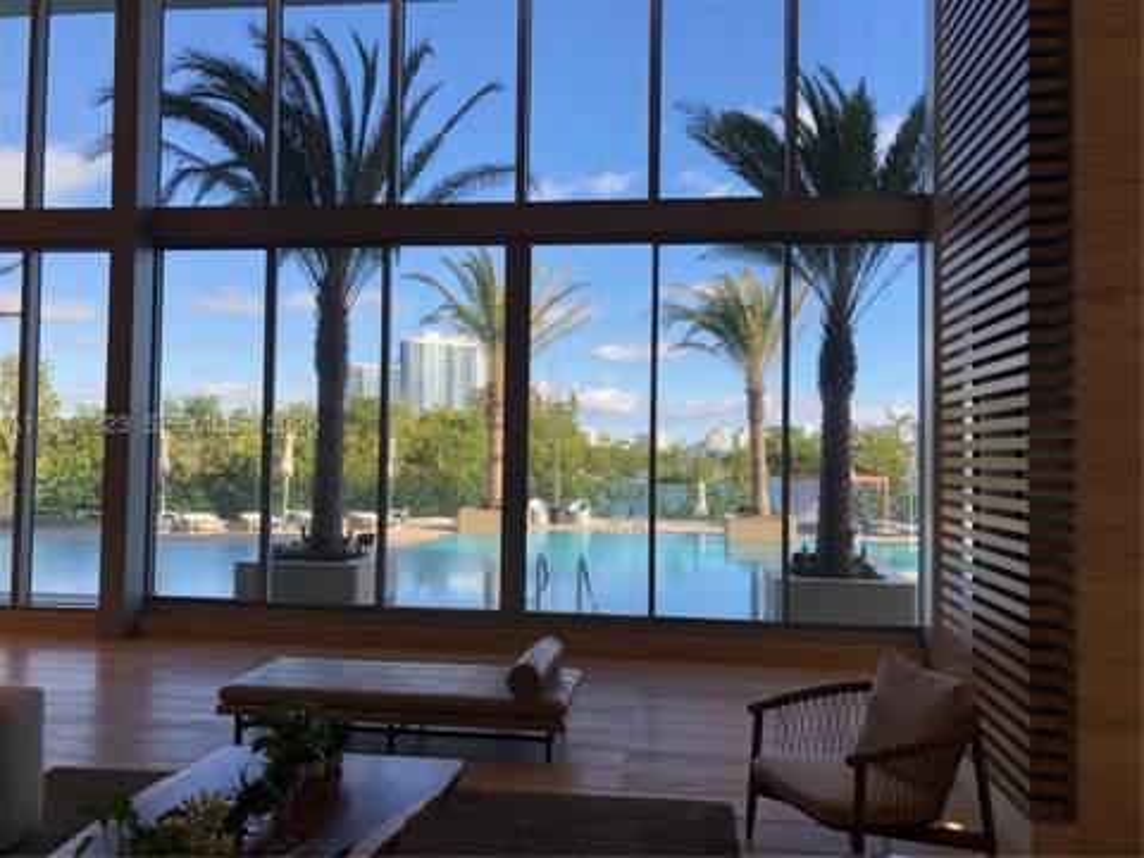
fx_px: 925
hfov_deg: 63.4
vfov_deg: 49.7
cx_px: 572
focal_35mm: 28
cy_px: 429
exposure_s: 1/144
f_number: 1.8
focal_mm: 4
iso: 20
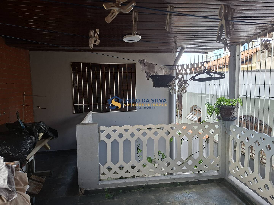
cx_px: 137
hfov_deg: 73.9
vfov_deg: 58.9
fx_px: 182
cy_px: 102
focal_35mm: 23
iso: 100
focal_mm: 5.54
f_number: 1.8
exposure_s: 1/120
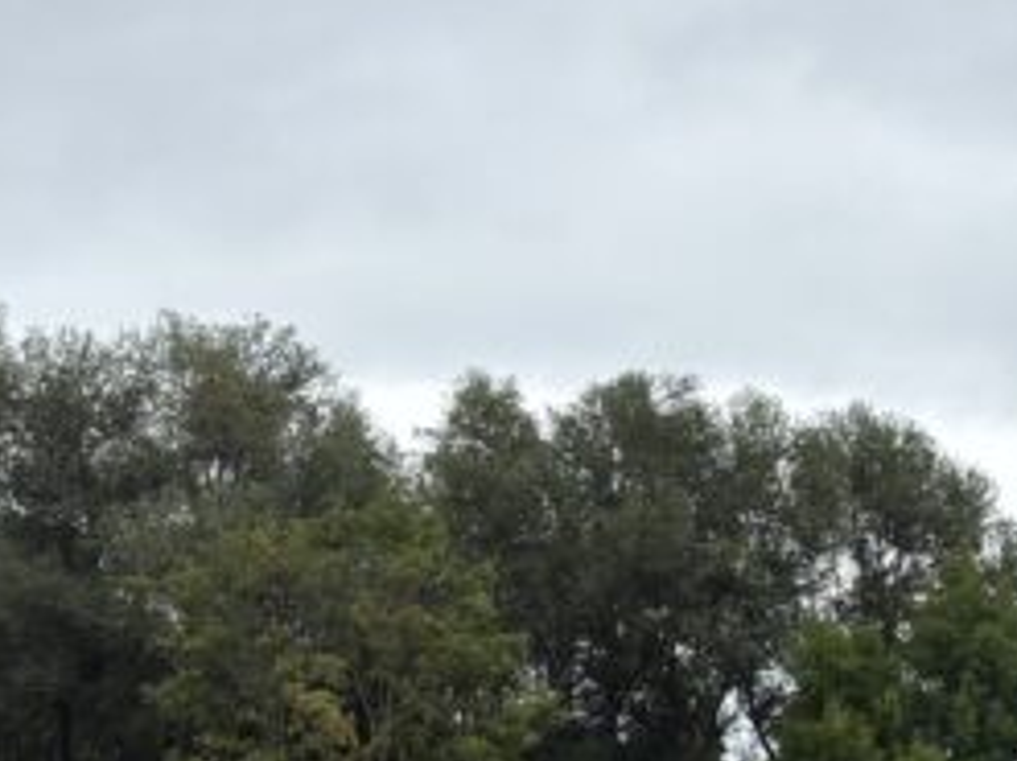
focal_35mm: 108
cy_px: 736
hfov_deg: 17.2
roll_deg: +0.1
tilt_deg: +6.7
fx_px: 3171
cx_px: 1276
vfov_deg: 13.5
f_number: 1.6
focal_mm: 5.96
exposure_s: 1/1626
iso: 50
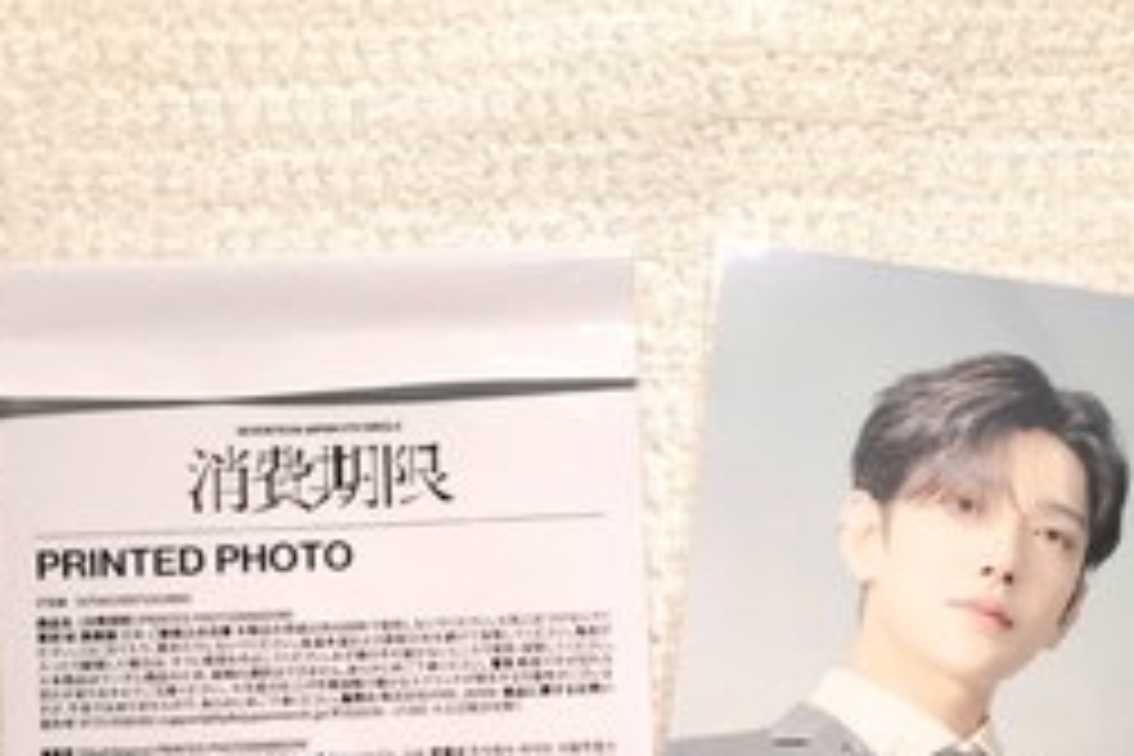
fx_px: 1354
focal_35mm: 43
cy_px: 670
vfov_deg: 30.0
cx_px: 616
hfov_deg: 45.4
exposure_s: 1/120
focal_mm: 5.4
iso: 160
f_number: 1.8
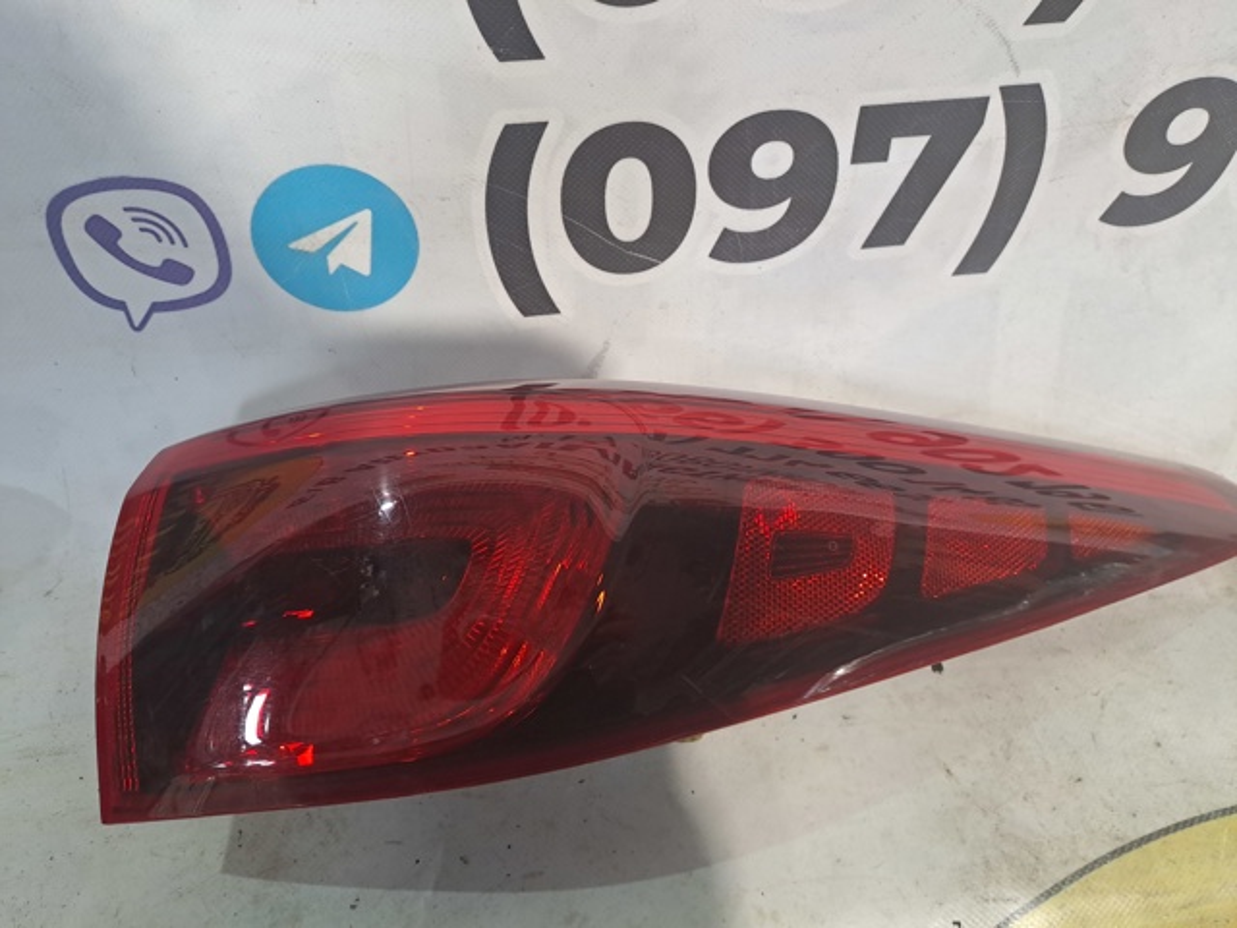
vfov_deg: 54.9
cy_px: 464
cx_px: 618
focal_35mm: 25
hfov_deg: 69.4
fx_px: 893
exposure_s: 1/50
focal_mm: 4.65
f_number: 1.8
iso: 160
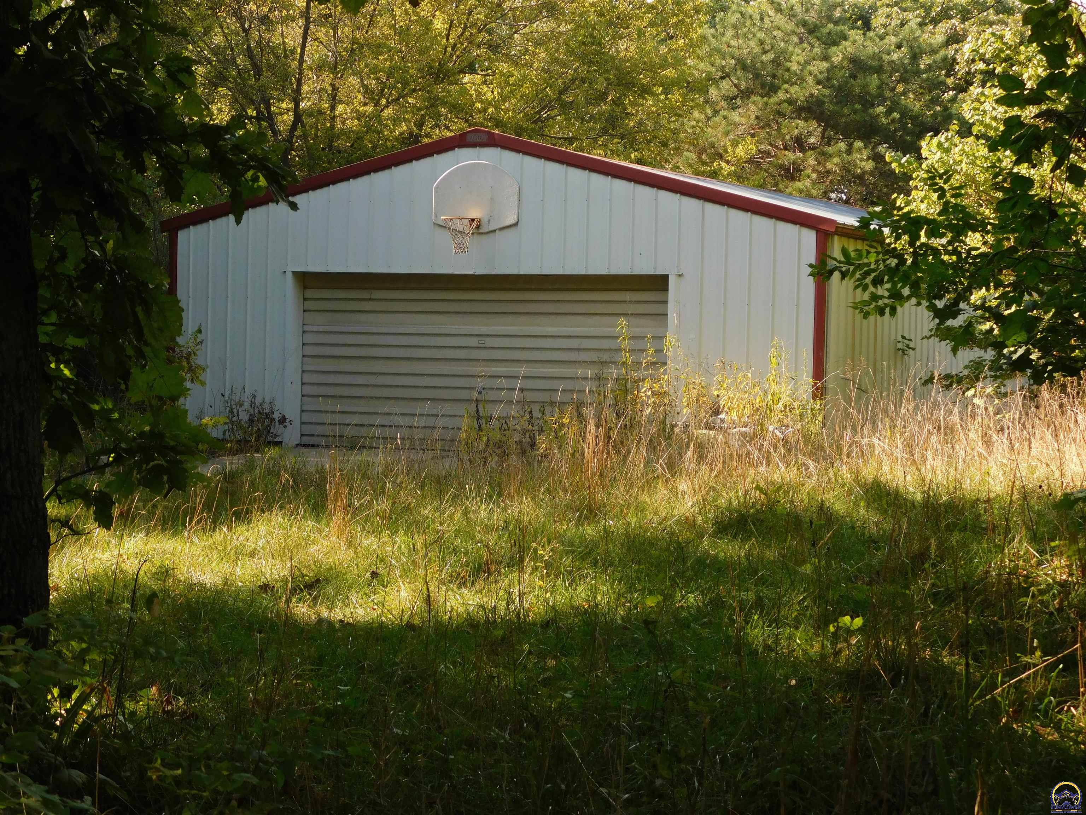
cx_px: 543
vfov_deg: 20.7
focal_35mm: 71
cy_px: 408
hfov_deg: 27.4
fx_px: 2227
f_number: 4.3
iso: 125
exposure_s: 1/200
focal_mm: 12.6
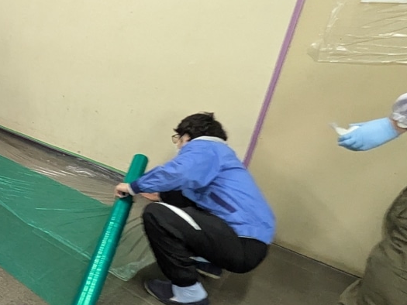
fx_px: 376
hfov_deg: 46.5
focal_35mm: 32
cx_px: -9
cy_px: 156
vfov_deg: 44.2
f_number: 2.2
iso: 576
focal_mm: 1.83
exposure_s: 1/33.3
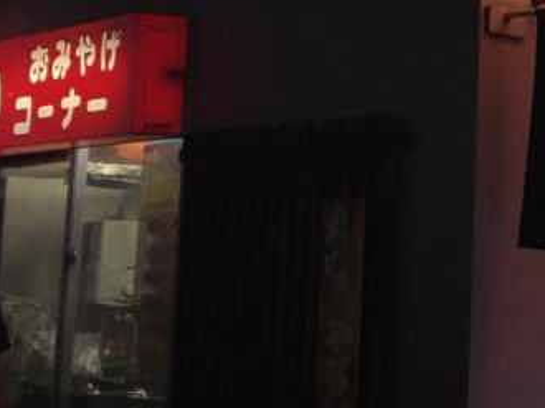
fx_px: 1416
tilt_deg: +7.4
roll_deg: -1.2
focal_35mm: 90
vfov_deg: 16.2
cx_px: 814
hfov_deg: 19.1
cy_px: 53
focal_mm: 4.15
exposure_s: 1/30
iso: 32
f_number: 2.2
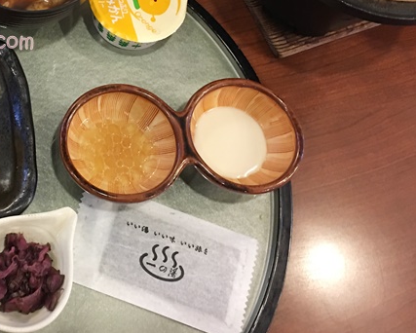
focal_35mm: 53
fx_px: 653
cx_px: 48
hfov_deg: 33.6
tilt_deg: -65.7
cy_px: 105
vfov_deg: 28.4
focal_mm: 4.15
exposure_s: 1/4
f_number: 2.2
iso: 50
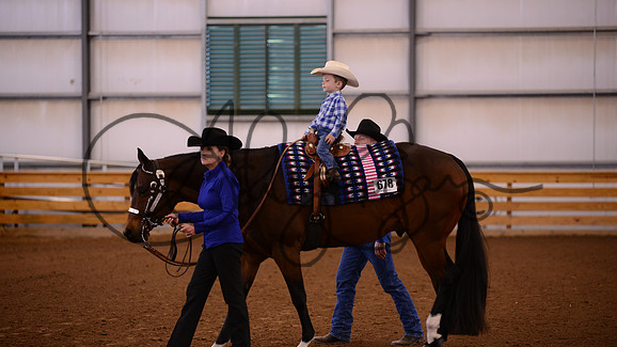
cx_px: 308
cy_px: 195
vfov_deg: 8.5
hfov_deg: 15.1
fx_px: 2323
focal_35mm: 142
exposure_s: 1/250
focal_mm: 135
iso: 1600
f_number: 2.8
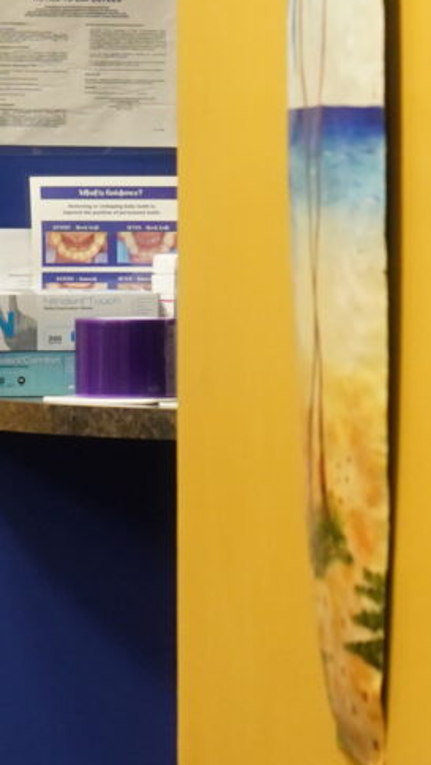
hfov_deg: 4.0
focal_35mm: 304
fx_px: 6173
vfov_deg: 7.1
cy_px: 405
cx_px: -25
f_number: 4.5
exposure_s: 1/50
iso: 2000
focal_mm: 55
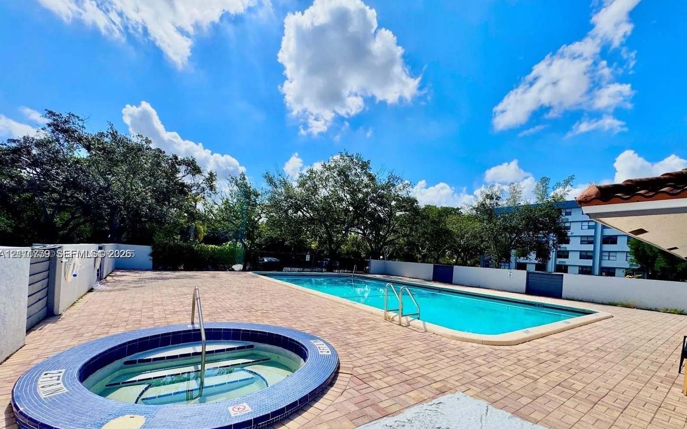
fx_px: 281
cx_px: 343
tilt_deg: -0.9
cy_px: 255
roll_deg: -4.0
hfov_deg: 101.5
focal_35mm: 15
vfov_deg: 74.1
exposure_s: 1/3106
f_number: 2.2
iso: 50
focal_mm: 2.22
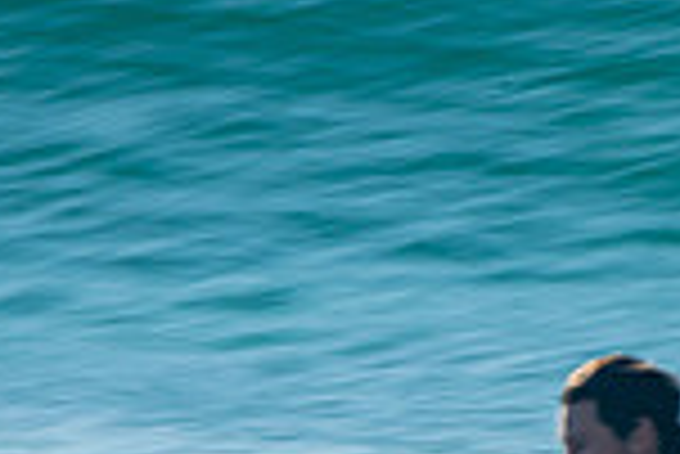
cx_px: 630
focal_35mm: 2300
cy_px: 793
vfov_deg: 0.6
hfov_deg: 0.9
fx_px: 43485
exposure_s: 1/30
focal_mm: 400
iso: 100
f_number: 22
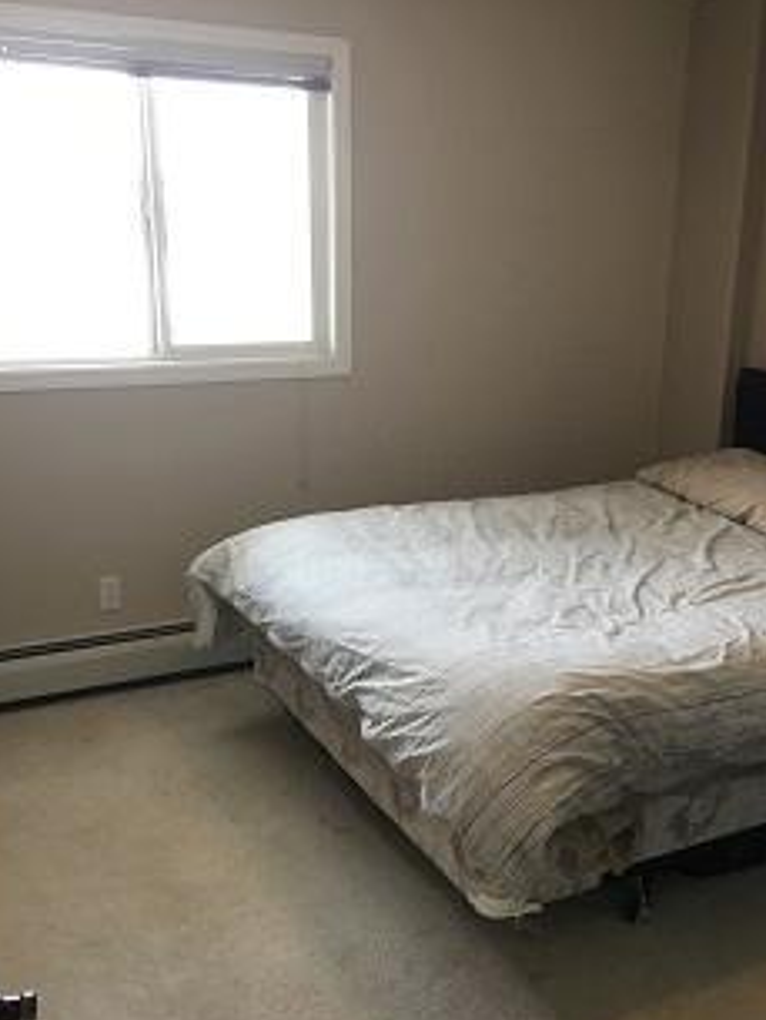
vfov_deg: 48.9
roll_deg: -1.8
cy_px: 555
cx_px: 468
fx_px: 1120
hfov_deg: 37.6
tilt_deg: -17.5
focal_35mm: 38
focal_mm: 4.15
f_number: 2.2
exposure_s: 1/30
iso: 80
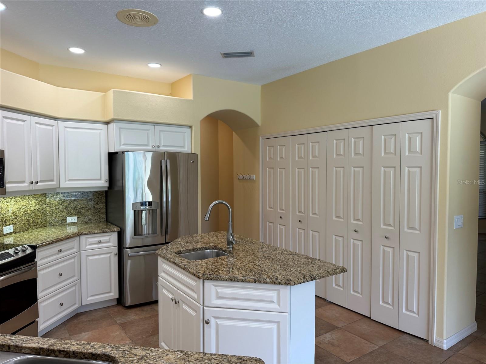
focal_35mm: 24
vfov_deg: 56.8
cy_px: 182
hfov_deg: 71.6
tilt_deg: -0.7
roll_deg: -0.6
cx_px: 243
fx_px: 337
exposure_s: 1/121
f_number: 1.78
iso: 160
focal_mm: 6.76
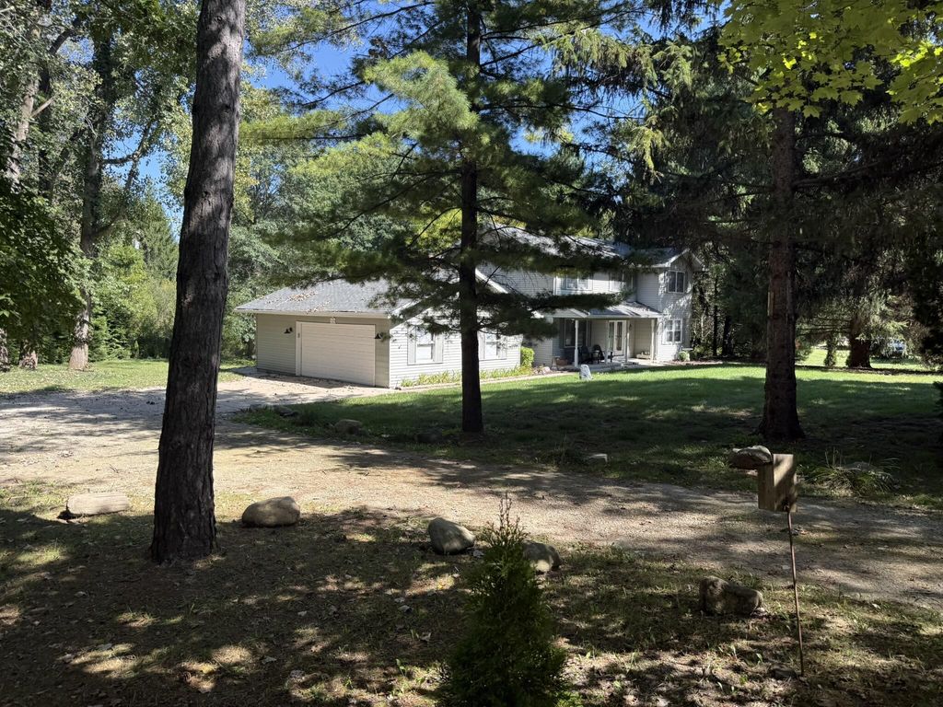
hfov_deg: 71.6
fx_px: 654
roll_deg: +0.3
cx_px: 472
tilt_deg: -1.2
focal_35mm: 24
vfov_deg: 56.8
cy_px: 354
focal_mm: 6.76
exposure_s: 1/1005
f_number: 1.78
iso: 80
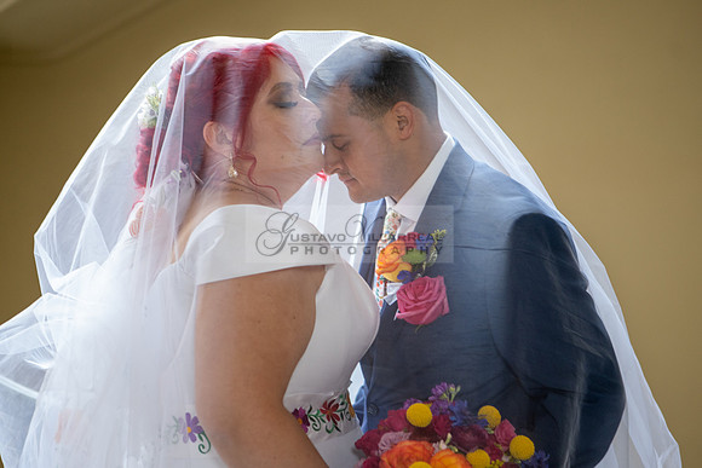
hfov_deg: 25.5
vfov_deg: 17.2
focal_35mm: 80
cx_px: 352
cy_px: 247
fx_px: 1552
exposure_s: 1/60
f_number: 2.8
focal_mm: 70
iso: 1250
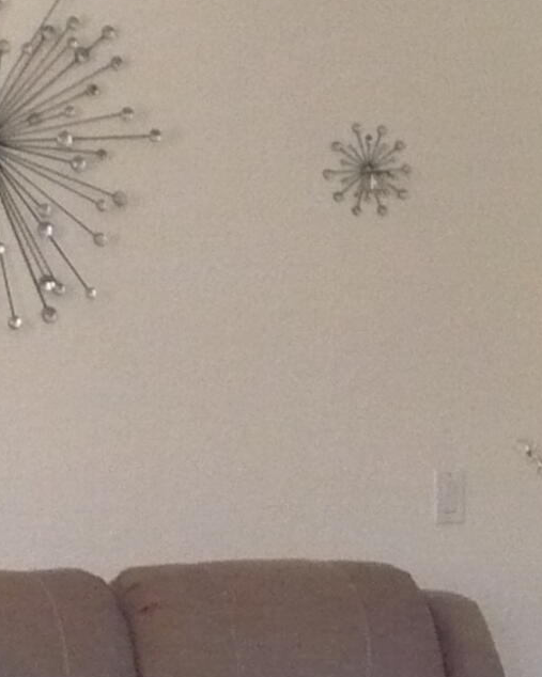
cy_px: 733
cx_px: 909
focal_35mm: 171
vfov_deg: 11.1
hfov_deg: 8.7
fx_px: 3430
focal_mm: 6.1
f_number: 2.8
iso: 500
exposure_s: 1/30
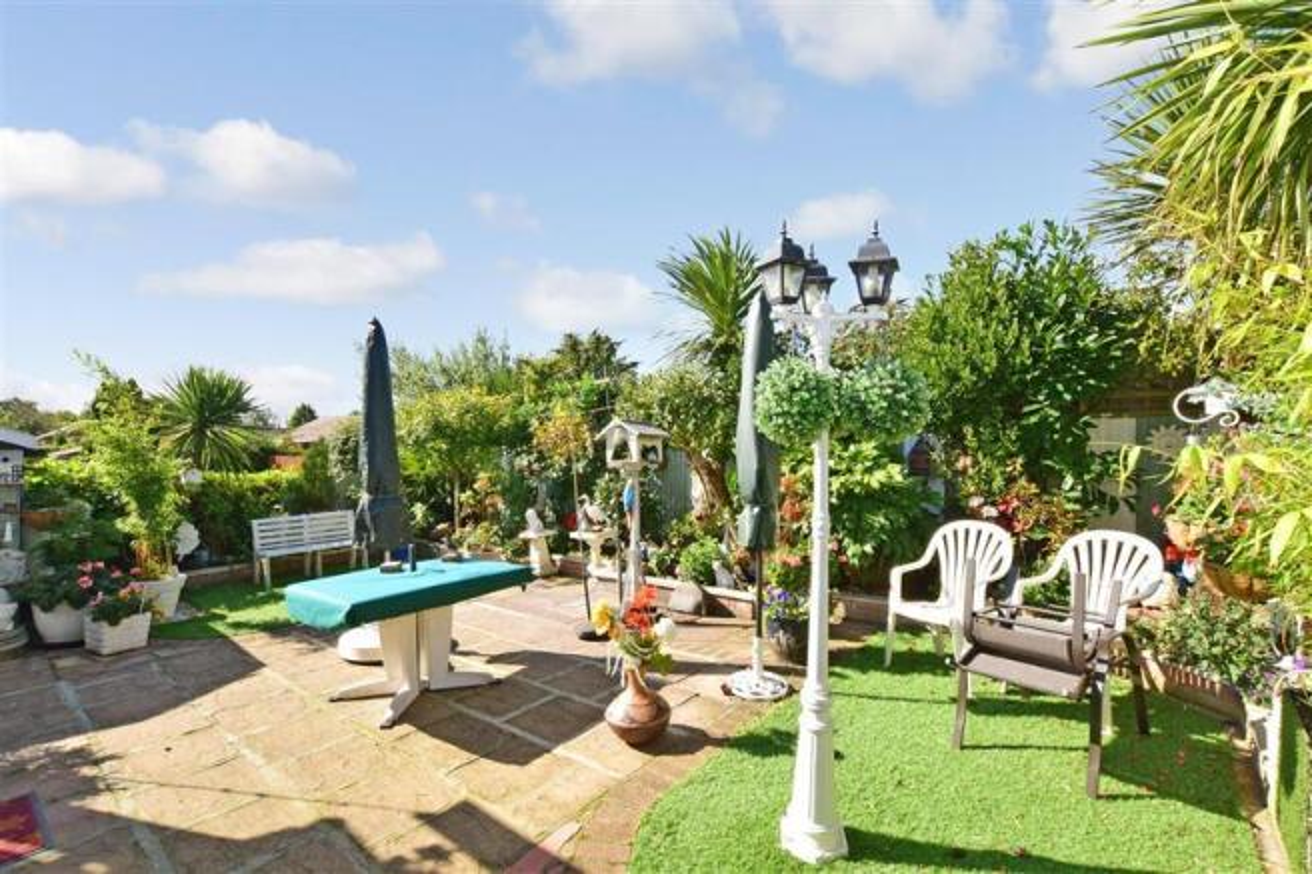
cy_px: 437
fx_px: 546
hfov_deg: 100.4
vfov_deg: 77.3
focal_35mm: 15
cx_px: 656
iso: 400
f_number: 16
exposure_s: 1/200
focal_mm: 10
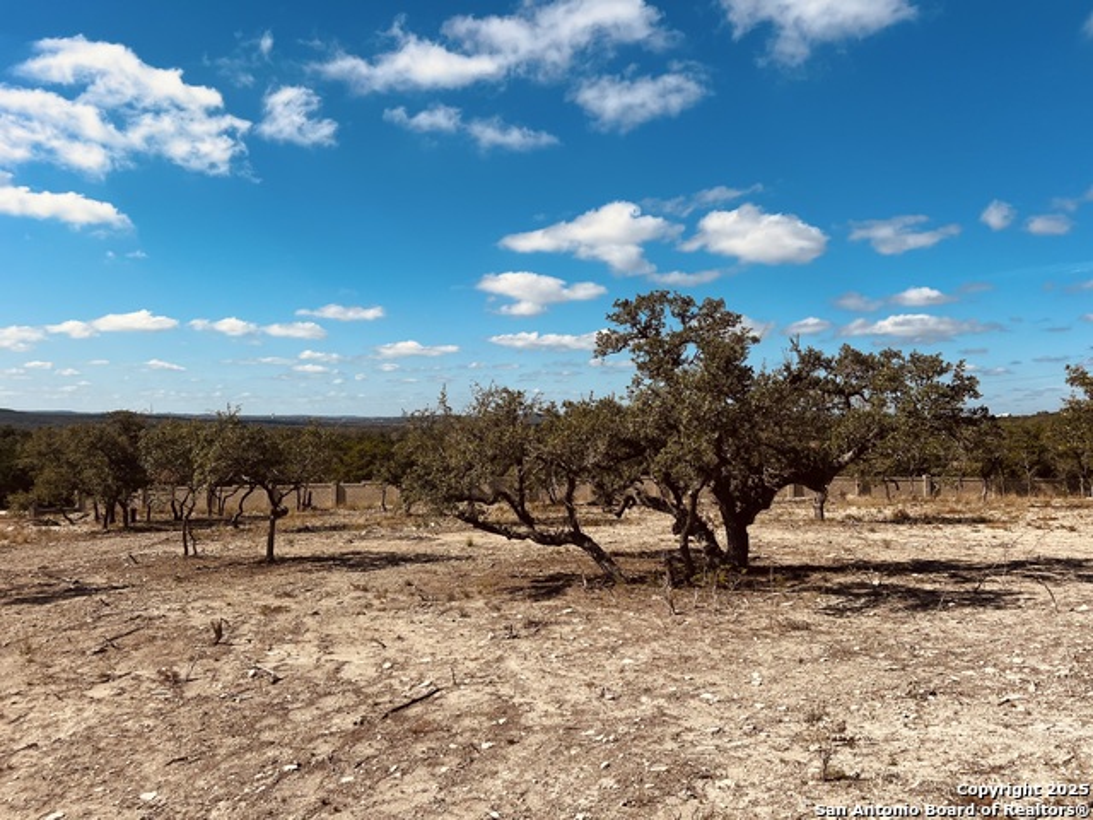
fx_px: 821
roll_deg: -0.7
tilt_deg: +1.3
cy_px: 410
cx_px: 546
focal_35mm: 26
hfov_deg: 67.3
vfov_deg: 53.1
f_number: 1.5
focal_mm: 5.7
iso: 50
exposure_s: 1/5882
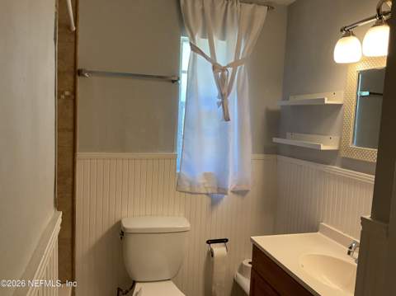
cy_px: 148
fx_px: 331
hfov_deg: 61.7
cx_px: 198
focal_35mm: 29
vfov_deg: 48.2
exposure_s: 1/60
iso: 64
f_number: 1.8
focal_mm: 3
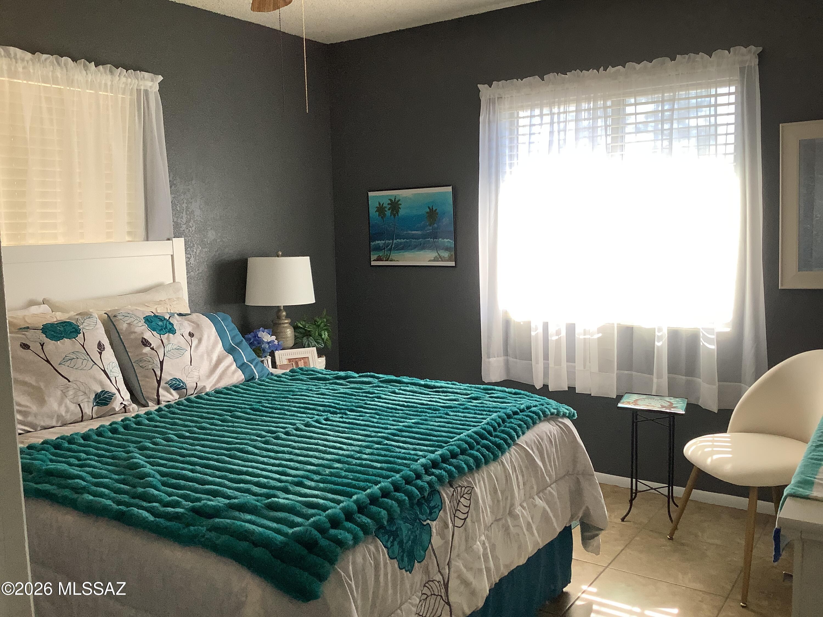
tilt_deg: -7.0
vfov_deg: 45.4
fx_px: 737
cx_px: 412
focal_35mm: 31
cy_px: 308
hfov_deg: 58.4
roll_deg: +1.5
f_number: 2.4
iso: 80
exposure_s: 1/120
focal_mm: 3.3
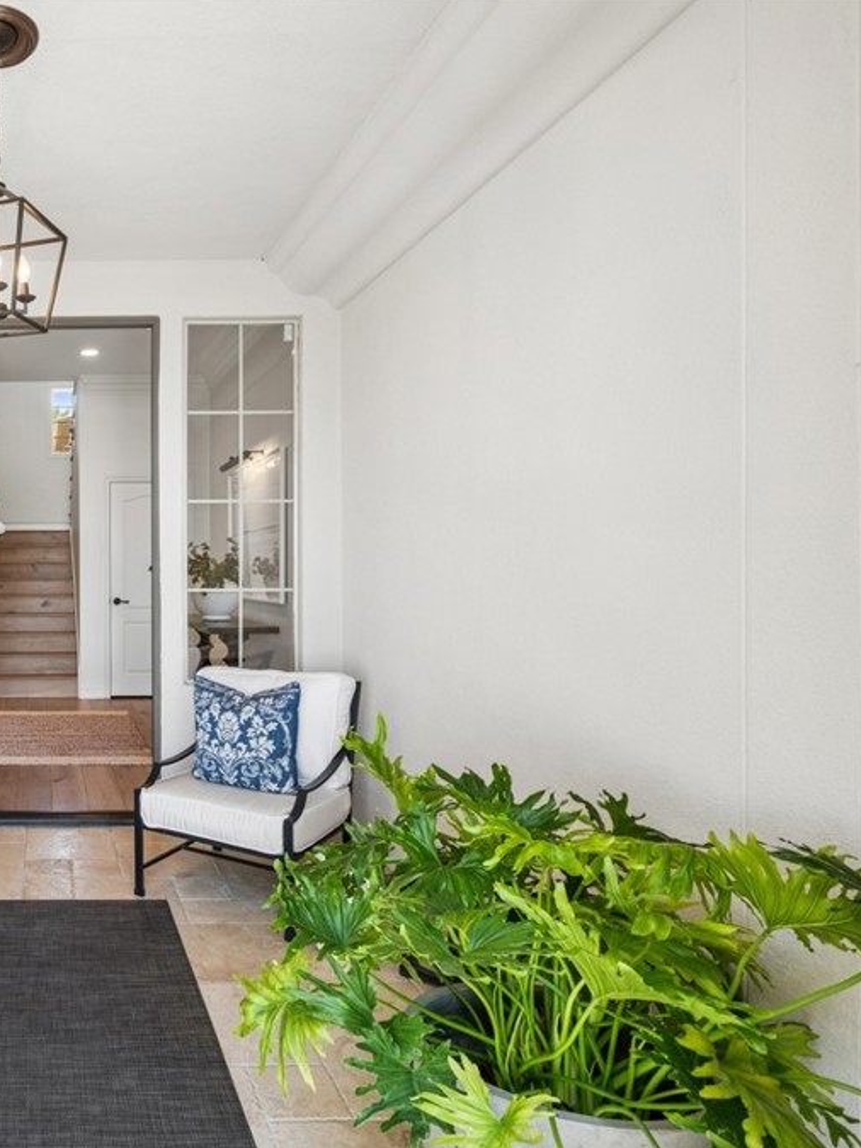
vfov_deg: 52.6
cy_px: 572
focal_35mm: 35
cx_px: 22
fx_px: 1161
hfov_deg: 36.9
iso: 160
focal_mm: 16
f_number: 9
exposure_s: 1/10
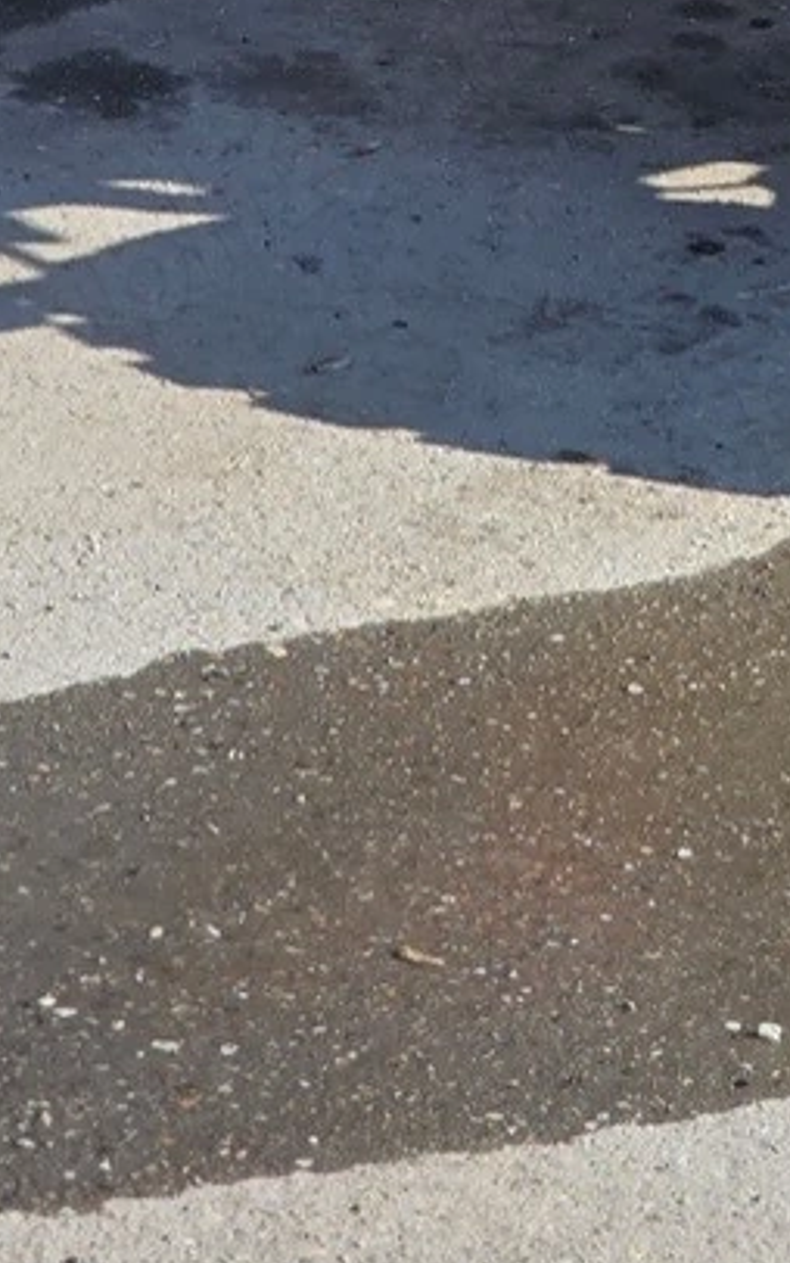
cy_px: -485
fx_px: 8262
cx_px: 1269
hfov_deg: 5.4
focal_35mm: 240
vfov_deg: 8.6
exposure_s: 1/1910
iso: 50
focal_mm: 7.9
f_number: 2.4
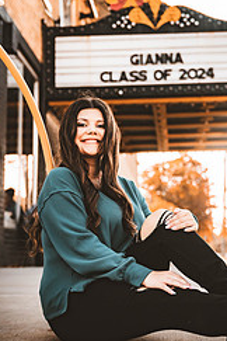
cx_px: 156
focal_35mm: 89
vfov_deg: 22.7
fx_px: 842
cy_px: 107
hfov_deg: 15.3
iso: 800
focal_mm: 48
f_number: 2.8
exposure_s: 1/4000
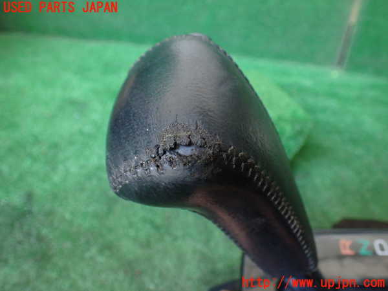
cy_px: 146
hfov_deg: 60.0
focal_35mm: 30
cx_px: 194
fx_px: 336
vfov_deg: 46.8
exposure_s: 1/125
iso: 800
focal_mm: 5.4
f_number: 2.3
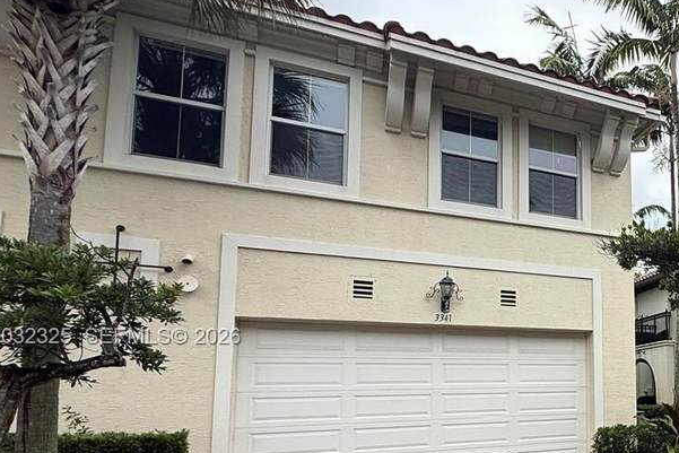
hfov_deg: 49.1
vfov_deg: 41.2
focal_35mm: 31
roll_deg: +2.8
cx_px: 682
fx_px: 585
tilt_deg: +5.9
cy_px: 338
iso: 50
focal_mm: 2.22
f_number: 2.2
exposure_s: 1/726
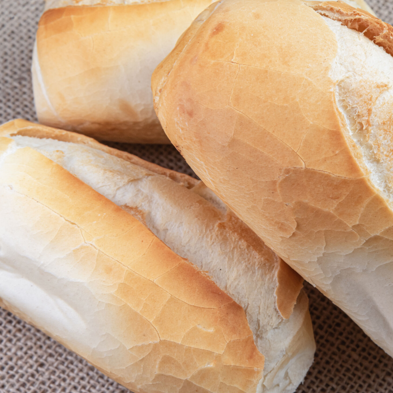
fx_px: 1413
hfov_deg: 15.8
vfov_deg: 15.8
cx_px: 256
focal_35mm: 110
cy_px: 198
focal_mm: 85
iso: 1000
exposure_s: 1/100
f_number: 14
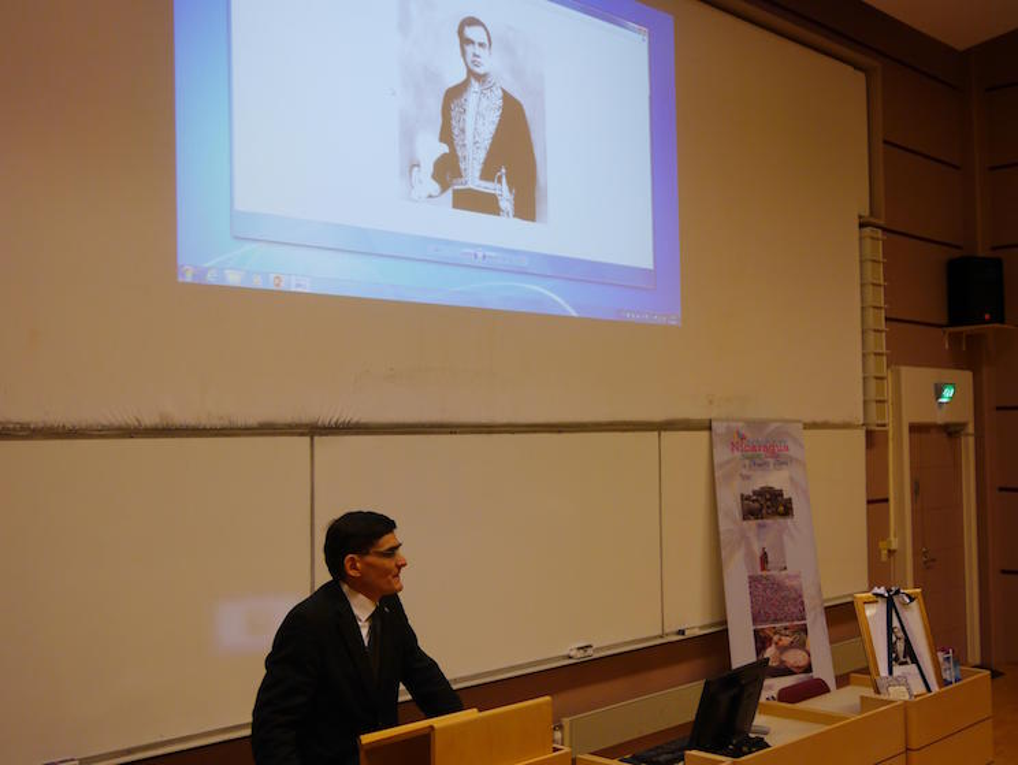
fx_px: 1177
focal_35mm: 40
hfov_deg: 46.8
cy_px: 382
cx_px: 509
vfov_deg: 36.0
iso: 640
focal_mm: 20
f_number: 4.5
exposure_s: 1/60
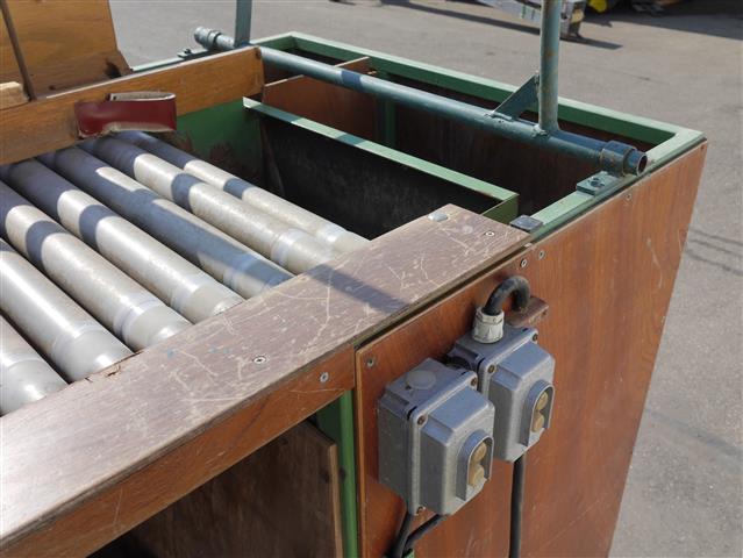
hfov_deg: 51.3
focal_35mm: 36
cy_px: 279
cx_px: 372
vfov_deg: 39.7
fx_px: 773
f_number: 8
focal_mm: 18
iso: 160
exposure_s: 1/320
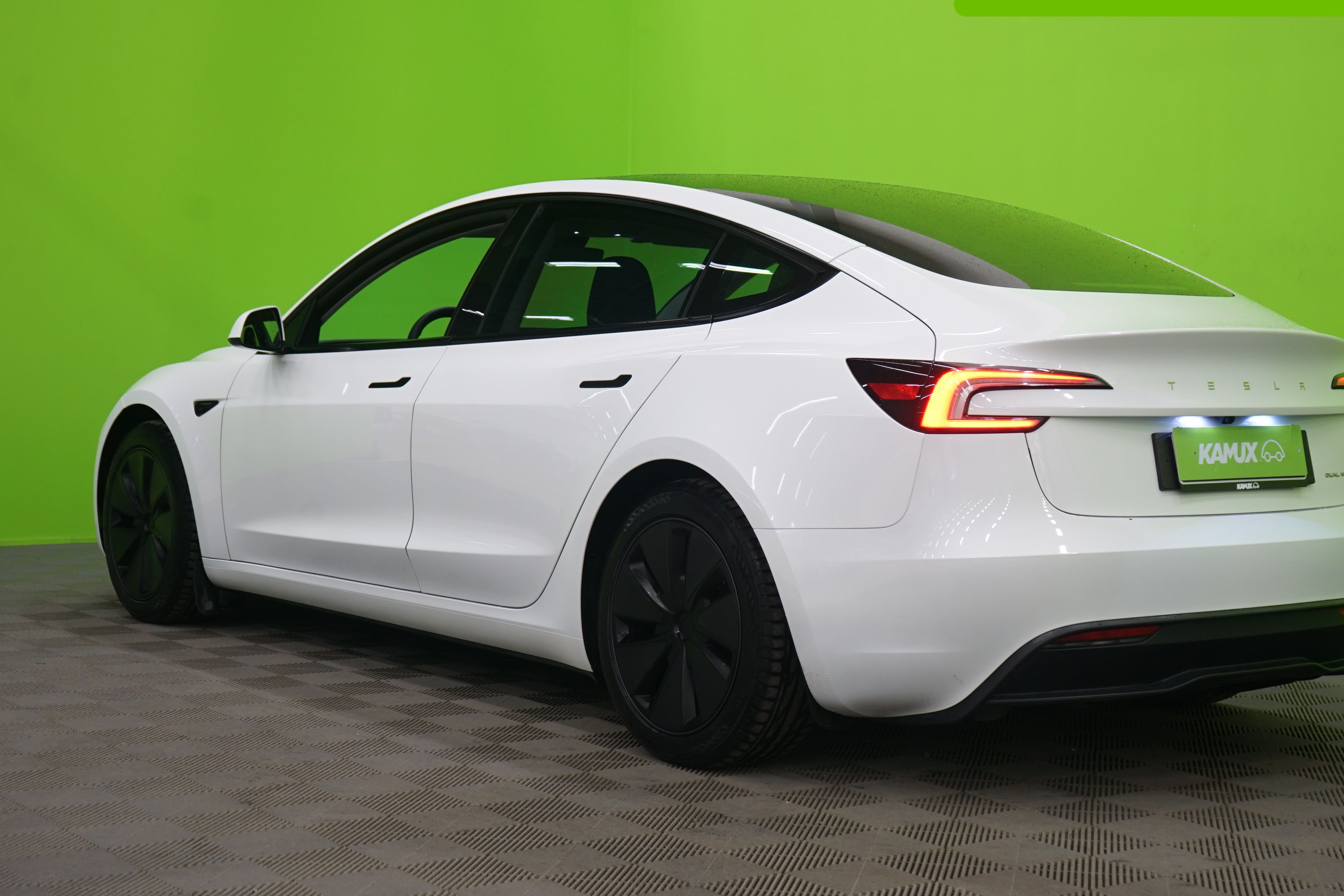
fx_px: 2202
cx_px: 750
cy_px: 365
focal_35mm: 59
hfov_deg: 33.9
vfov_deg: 23.0
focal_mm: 49
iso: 400
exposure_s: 1/10
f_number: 5
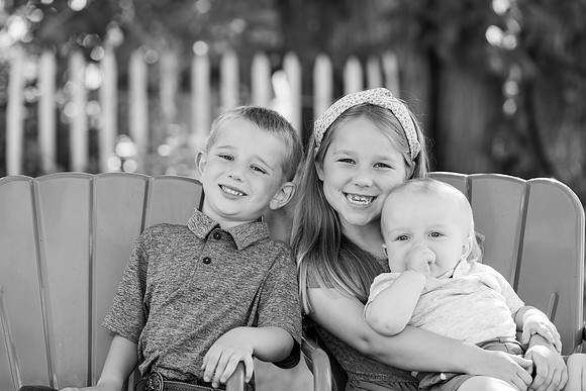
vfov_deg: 6.9
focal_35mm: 200
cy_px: 196
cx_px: 293
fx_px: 3256
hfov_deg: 10.3
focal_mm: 200
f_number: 4.5
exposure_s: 1/250
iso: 800
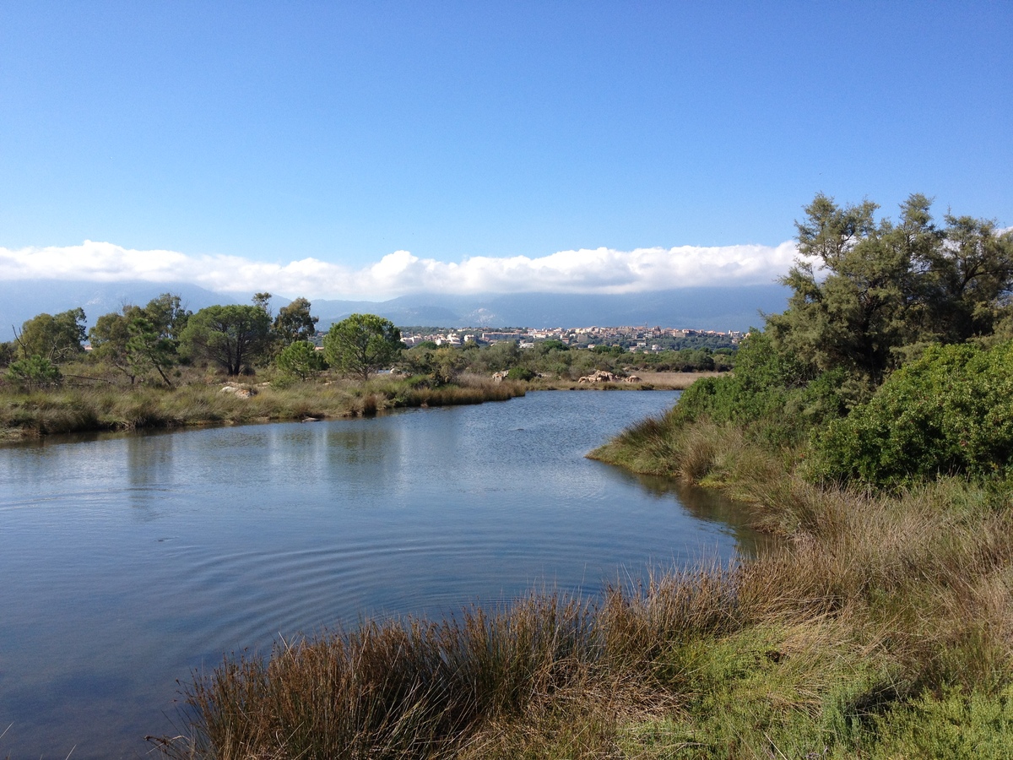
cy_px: 380
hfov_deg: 52.6
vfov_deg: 40.7
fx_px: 1024
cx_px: 506
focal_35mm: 35
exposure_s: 1/1227
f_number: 2.4
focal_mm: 4.28
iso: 64
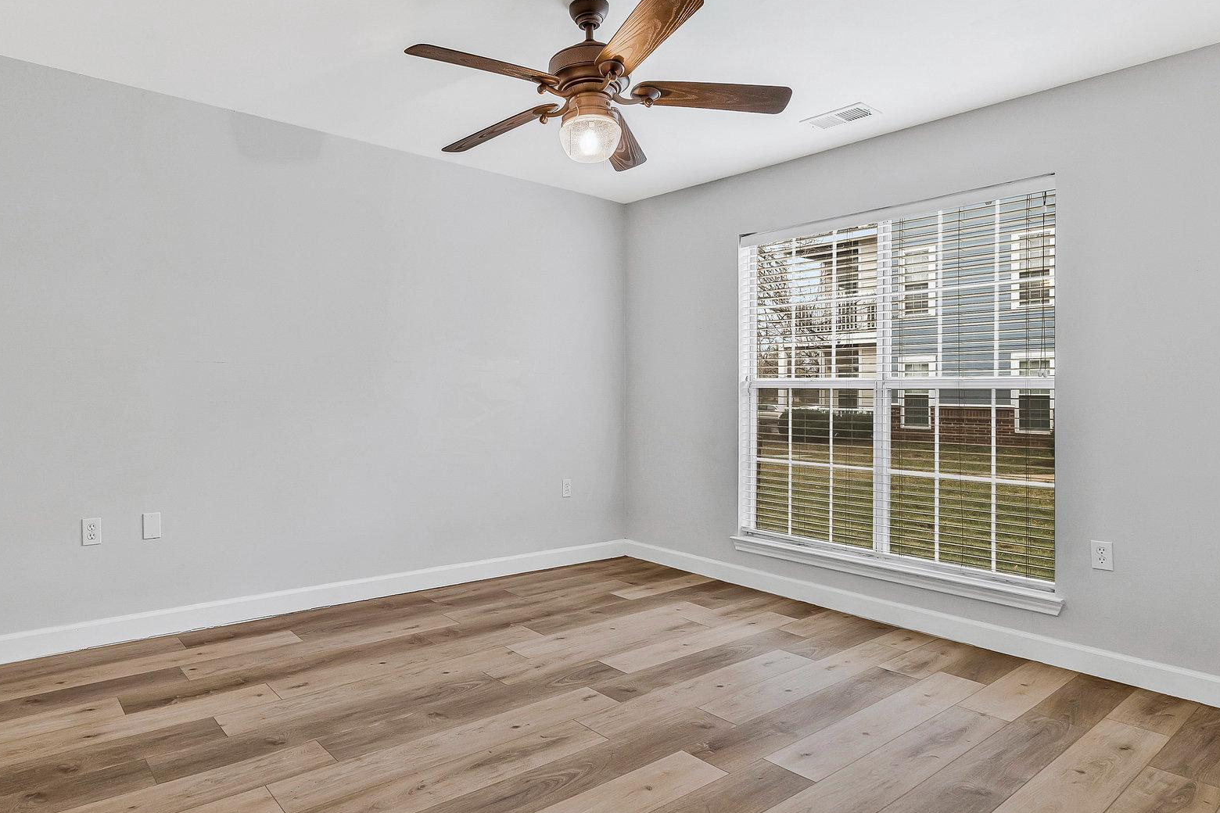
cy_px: 403
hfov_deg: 80.6
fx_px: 712
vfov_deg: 59.5
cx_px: 516
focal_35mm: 21
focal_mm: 16
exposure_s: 1/20
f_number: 7.1
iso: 1250
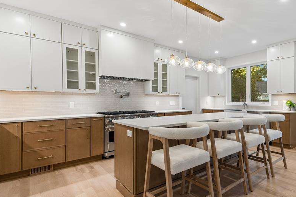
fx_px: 173
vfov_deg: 59.5
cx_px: 192
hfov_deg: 79.1
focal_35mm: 21
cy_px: 103
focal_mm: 16
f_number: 8
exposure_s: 1/50
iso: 800
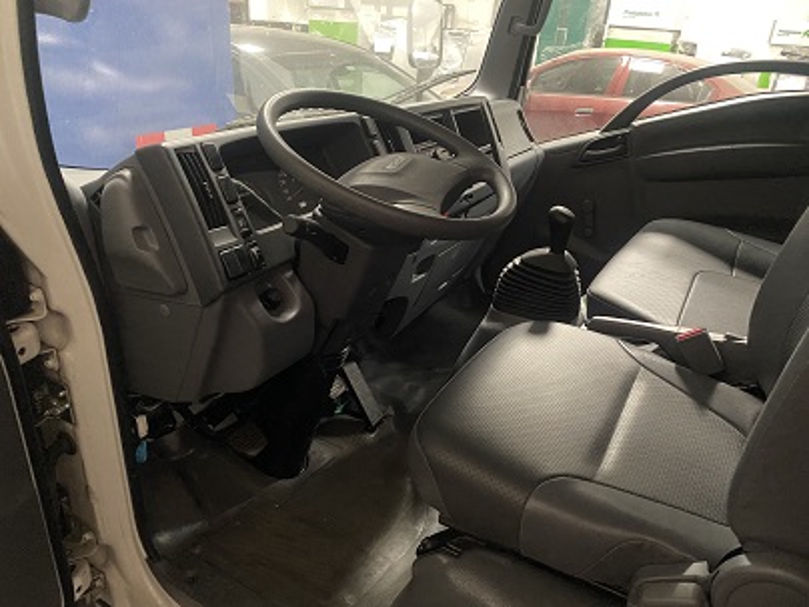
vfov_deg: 53.1
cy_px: 304
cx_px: 404
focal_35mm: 26
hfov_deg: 67.3
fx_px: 608
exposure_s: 1/30
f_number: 1.8
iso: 1000
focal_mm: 4.25
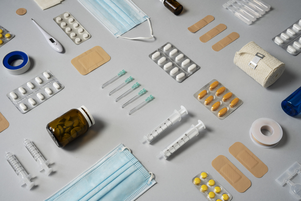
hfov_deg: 41.1
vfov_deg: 28.1
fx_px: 401
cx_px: 150
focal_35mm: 48
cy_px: 100
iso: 200
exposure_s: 1/4
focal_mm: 48
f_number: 18
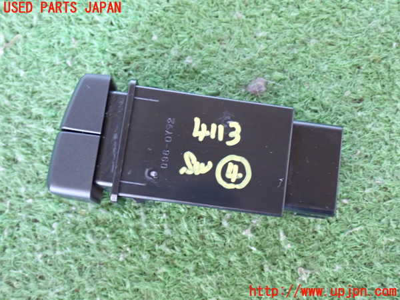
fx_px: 543
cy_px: 150
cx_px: 200
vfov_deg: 30.9
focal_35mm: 47
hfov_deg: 40.4
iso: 800
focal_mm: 8.4
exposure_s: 1/25
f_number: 3.1
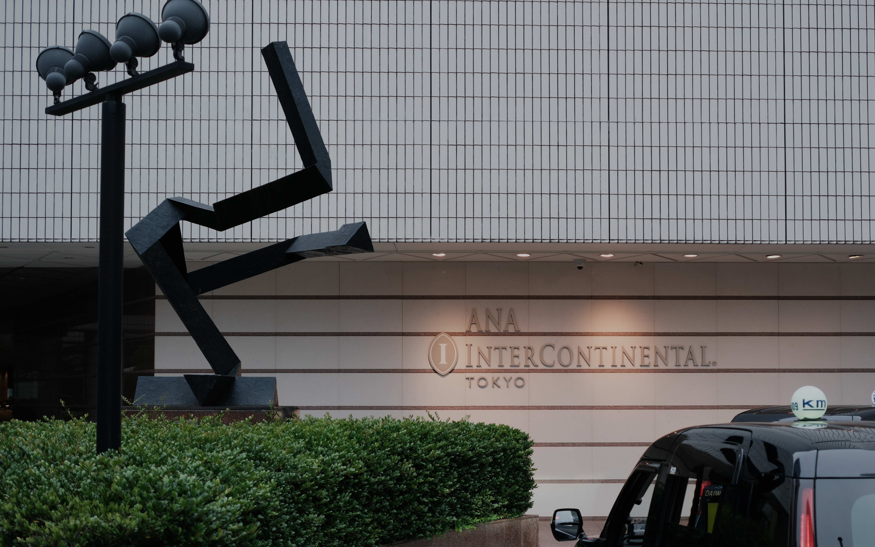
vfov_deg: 25.3
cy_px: 346
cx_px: 521
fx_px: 1216
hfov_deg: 39.4
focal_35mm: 51
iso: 250
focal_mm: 27
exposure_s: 1/250
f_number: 2.8
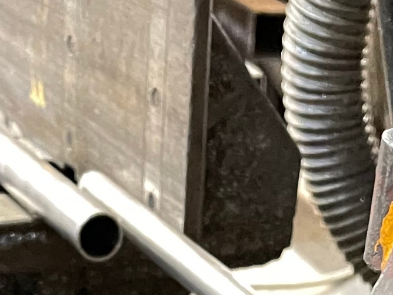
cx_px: 217
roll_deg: -4.2
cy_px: 581
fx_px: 1442
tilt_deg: -32.5
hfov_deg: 15.5
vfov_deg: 10.7
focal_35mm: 127
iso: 1000
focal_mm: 5.1
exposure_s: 1/20
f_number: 1.6
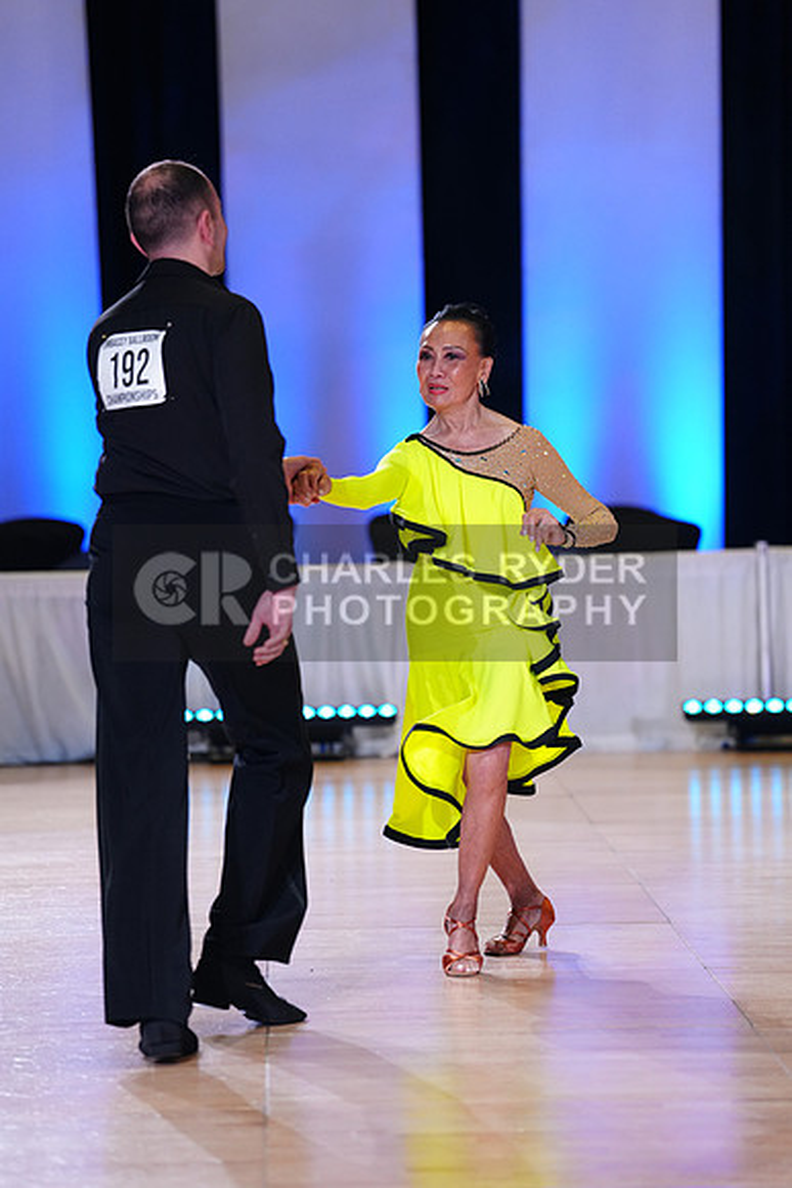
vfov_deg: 14.3
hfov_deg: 9.6
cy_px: 594
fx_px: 4716
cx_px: 396
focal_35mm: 143
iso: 2000
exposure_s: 1/400
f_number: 2.8
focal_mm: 143
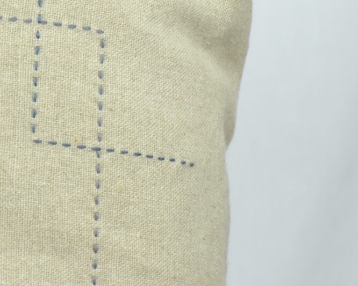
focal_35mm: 357
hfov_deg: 5.4
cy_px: -60
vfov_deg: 4.3
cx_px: -74
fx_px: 3783
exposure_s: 1/50
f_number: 6.3
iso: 400
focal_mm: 66
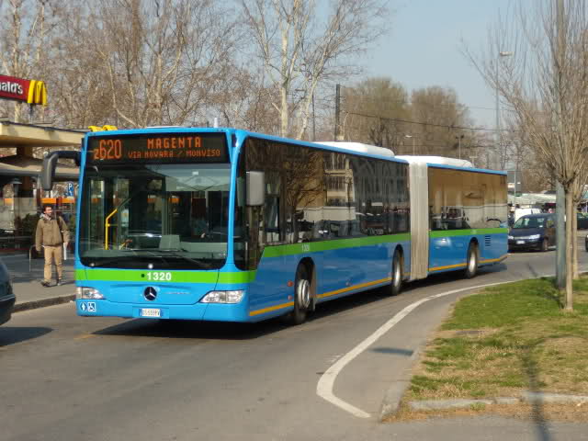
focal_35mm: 58
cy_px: 220
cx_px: 294
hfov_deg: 33.2
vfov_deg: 25.2
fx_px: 985
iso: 80
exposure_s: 1/500
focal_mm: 10.4
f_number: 4
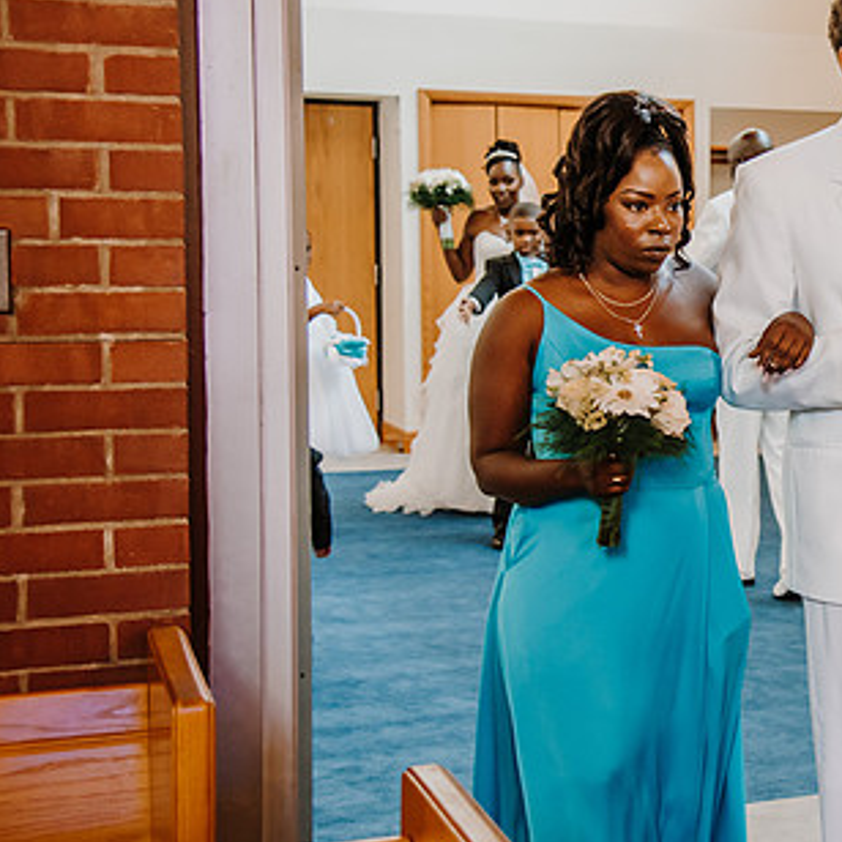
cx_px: 919
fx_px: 1981
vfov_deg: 24.0
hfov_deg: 22.7
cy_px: 380
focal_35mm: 72
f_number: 4
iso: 1000
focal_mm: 38
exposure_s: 1/60
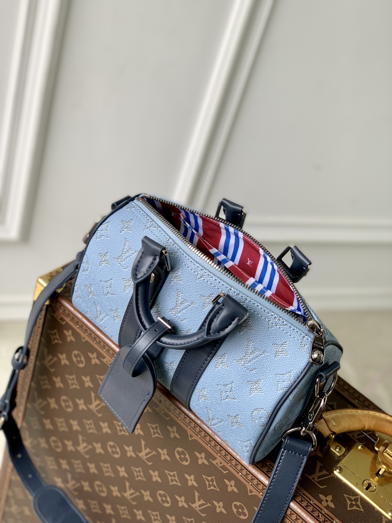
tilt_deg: -38.0
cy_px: 262
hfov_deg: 28.0
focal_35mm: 52
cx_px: 196
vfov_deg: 36.8
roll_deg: -20.4
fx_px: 785
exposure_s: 1/123
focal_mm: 6
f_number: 2.4
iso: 16
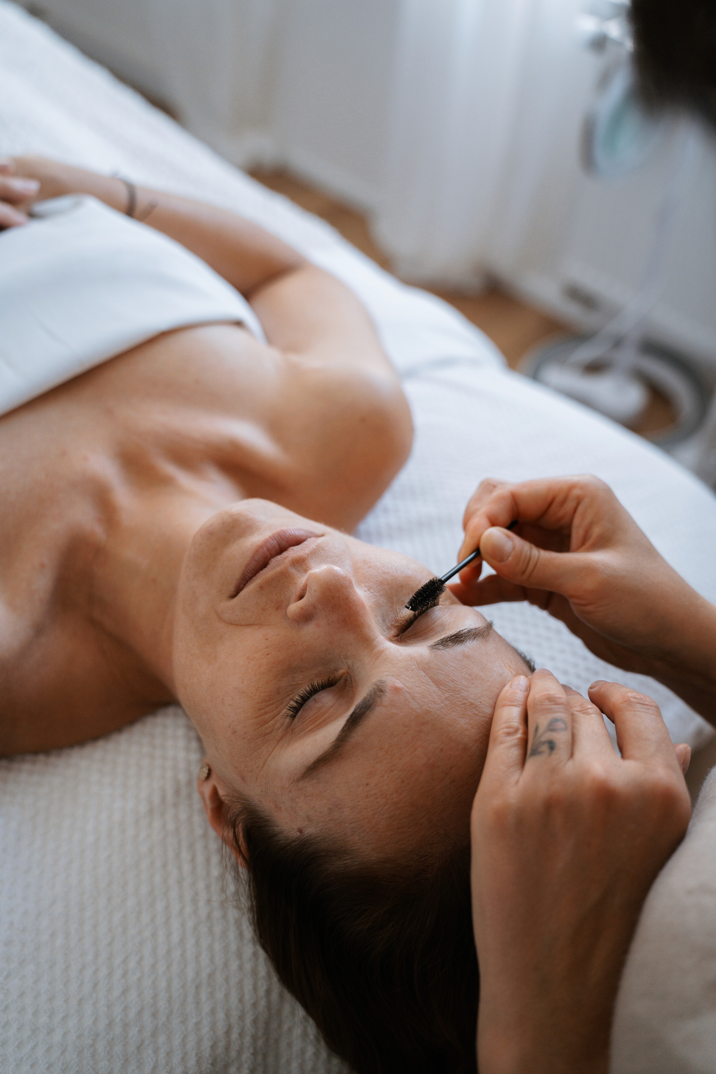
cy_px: 537
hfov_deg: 42.3
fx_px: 925
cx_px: 358
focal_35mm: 31
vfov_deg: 60.3
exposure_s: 1/400
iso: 1000
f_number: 2.8
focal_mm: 31
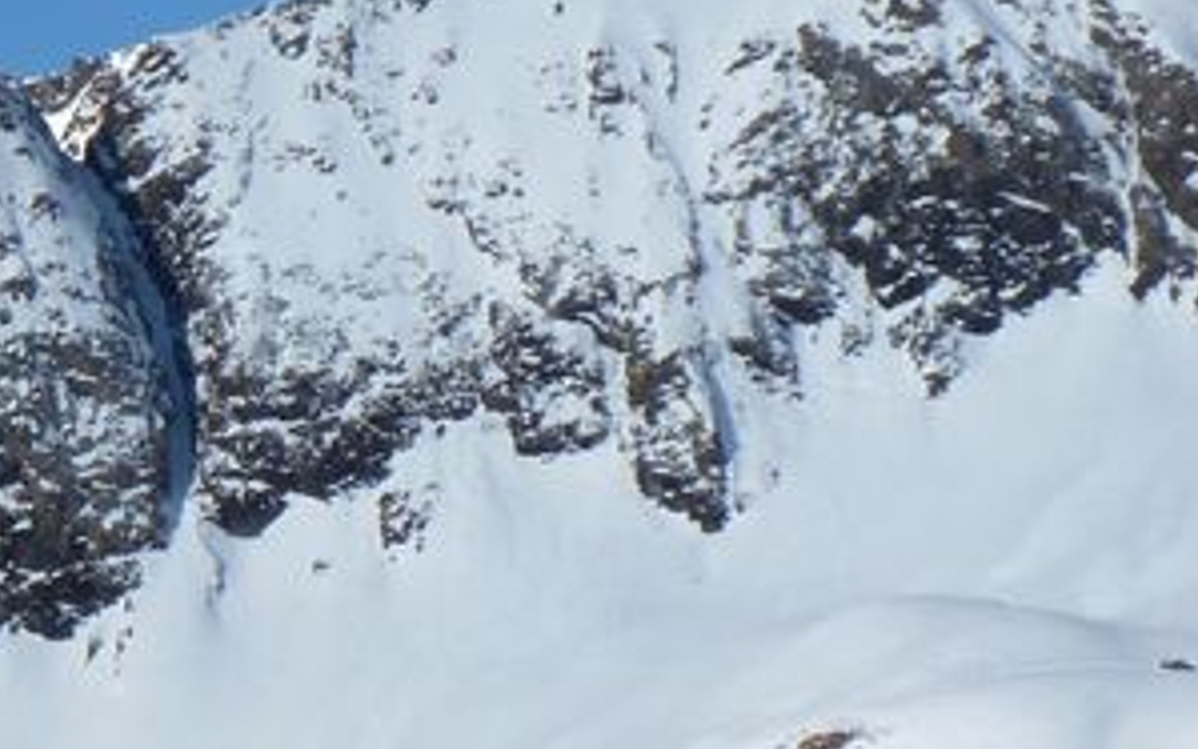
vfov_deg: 7.2
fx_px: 5976
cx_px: -1094
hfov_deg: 10.6
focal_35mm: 183
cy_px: 180
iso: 80
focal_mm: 7.6
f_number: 5.6
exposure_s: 1/500
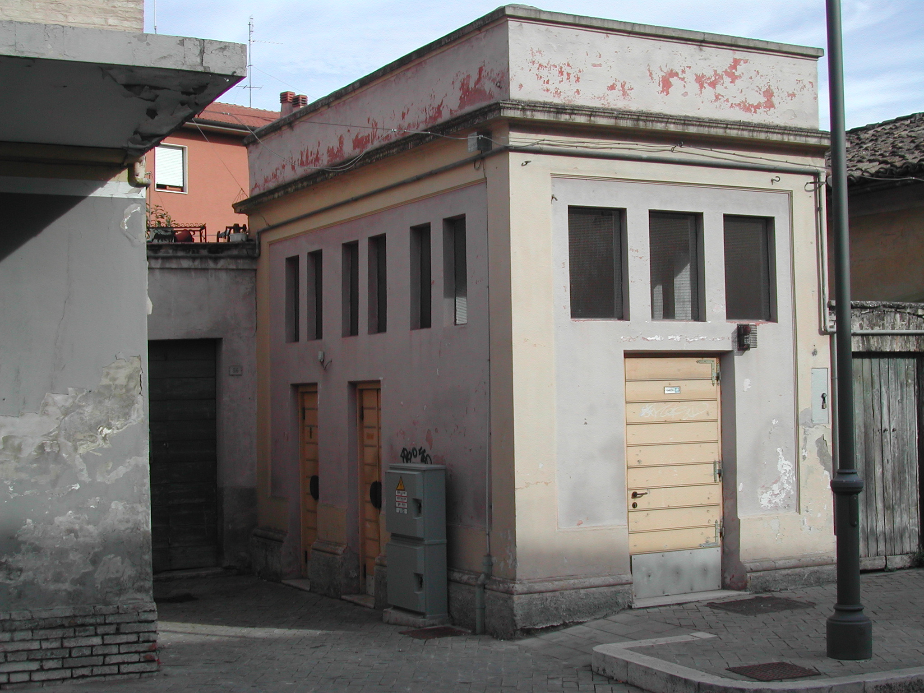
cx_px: 462
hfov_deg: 36.8
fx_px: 1388
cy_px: 346
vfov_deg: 28.0
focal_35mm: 52
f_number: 8.8
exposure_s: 1/149
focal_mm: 11.1
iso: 100
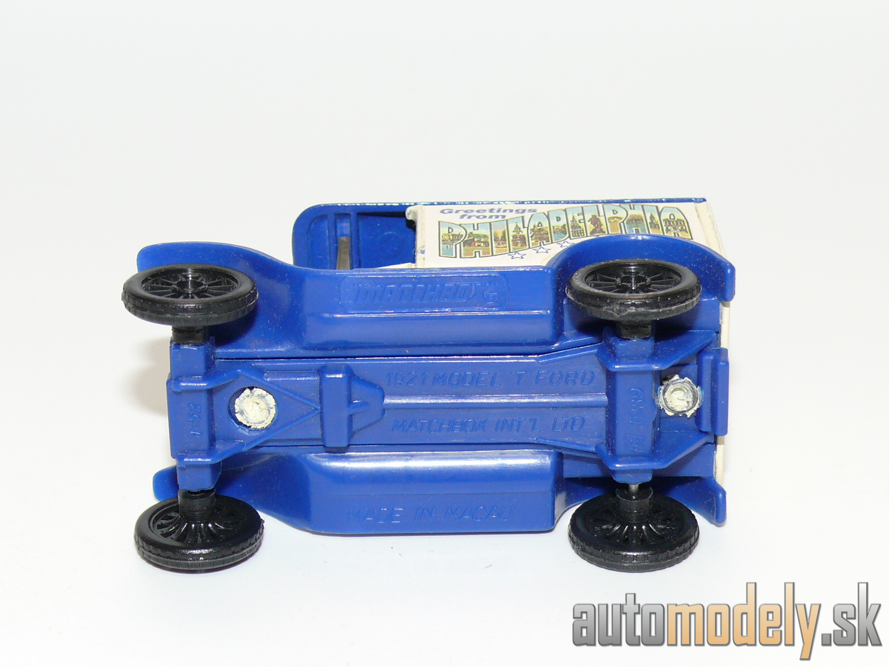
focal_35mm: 95
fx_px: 2440
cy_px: 334
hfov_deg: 20.7
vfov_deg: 15.6
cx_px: 444
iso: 100
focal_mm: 12.9
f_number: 4
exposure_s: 1/30
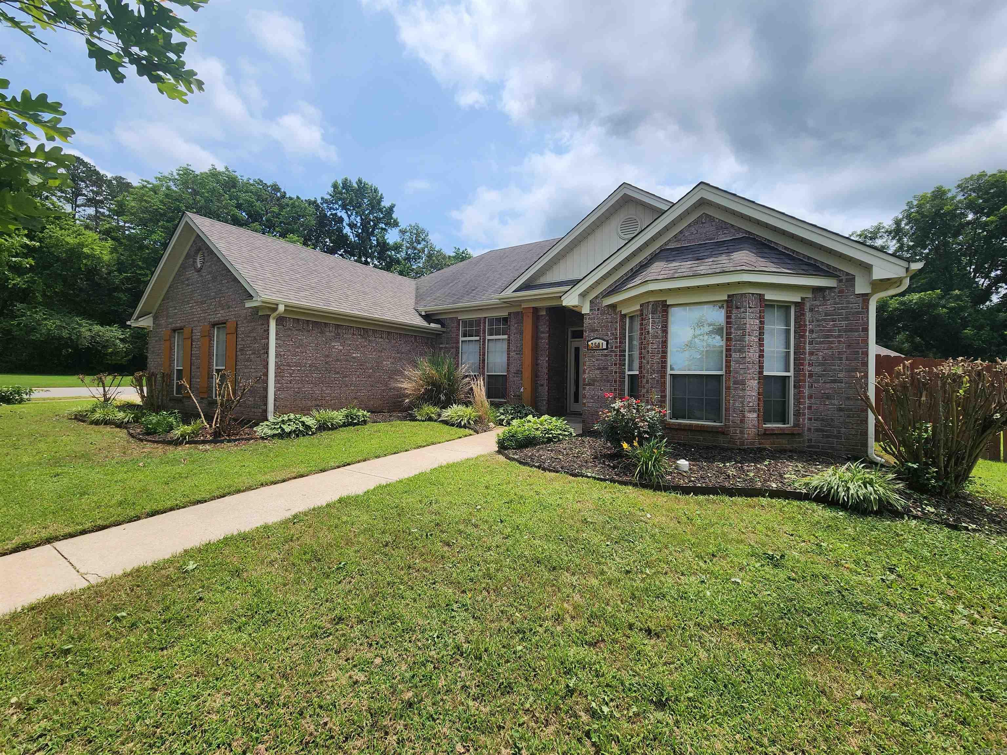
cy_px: 378
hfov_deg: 106.2
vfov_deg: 89.9
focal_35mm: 13
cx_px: 504
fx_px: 378
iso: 50
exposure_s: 1/2607
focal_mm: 2.2
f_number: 2.2
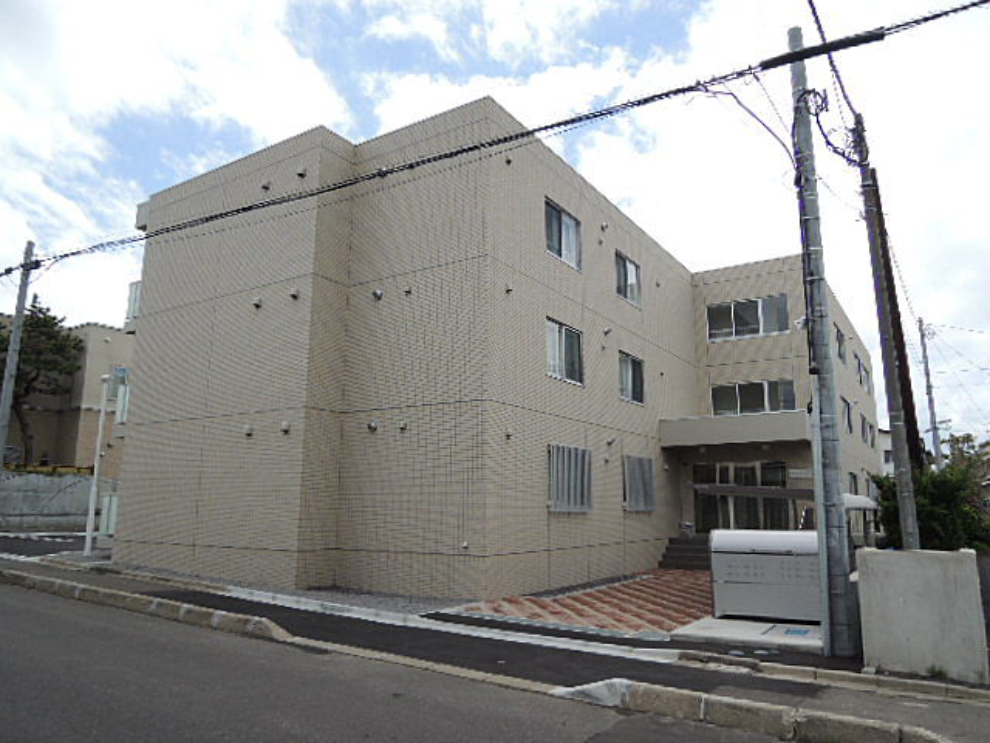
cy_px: 372
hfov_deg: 71.6
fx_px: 686
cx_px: 495
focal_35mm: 24
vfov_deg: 56.8
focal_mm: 4.3
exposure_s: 1/1600
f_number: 2.8
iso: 100
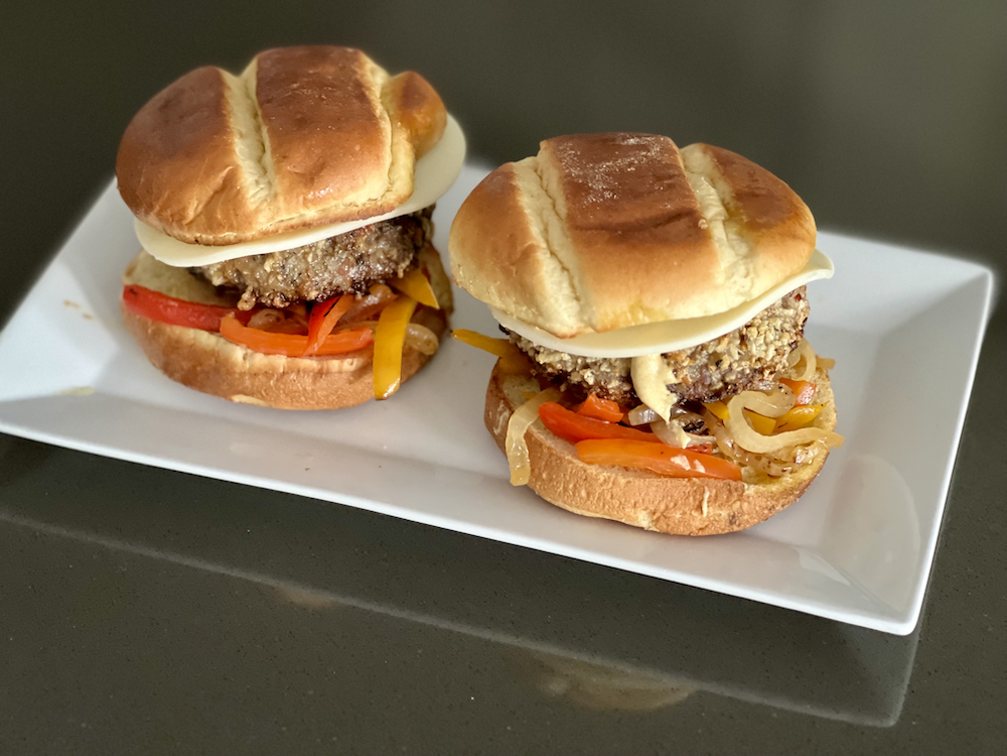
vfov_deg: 19.1
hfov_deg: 25.3
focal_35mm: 77
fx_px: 2240
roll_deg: +0.6
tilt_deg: -42.1
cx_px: 504
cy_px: 378
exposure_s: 1/15
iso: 500
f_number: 2.8
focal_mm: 9
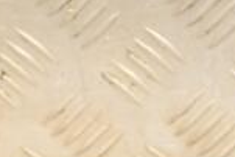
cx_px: 78
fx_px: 2411
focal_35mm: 369
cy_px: 283
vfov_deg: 3.7
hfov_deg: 5.6
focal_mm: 62
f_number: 6.3
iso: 800
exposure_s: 1/200
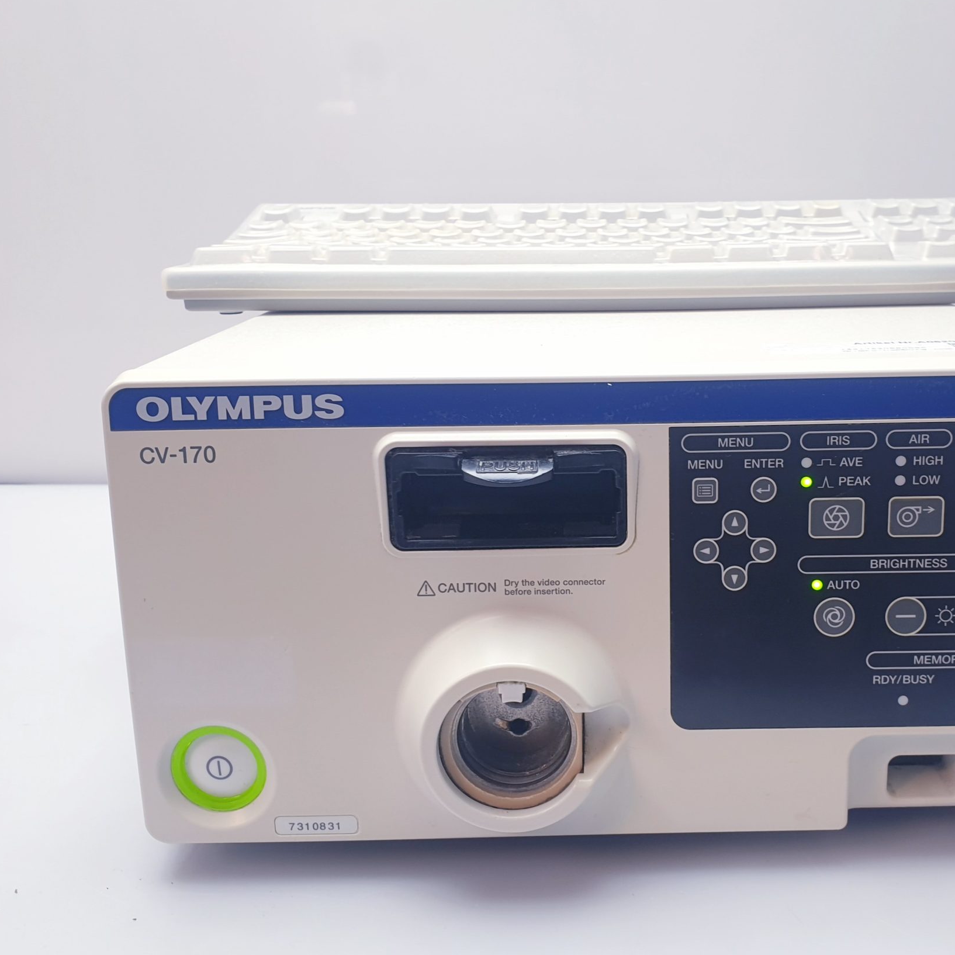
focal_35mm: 36
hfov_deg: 45.6
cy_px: 507
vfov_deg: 46.0
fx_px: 1124
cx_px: 611
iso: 50
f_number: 2.4
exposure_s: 1/50
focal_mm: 4.3
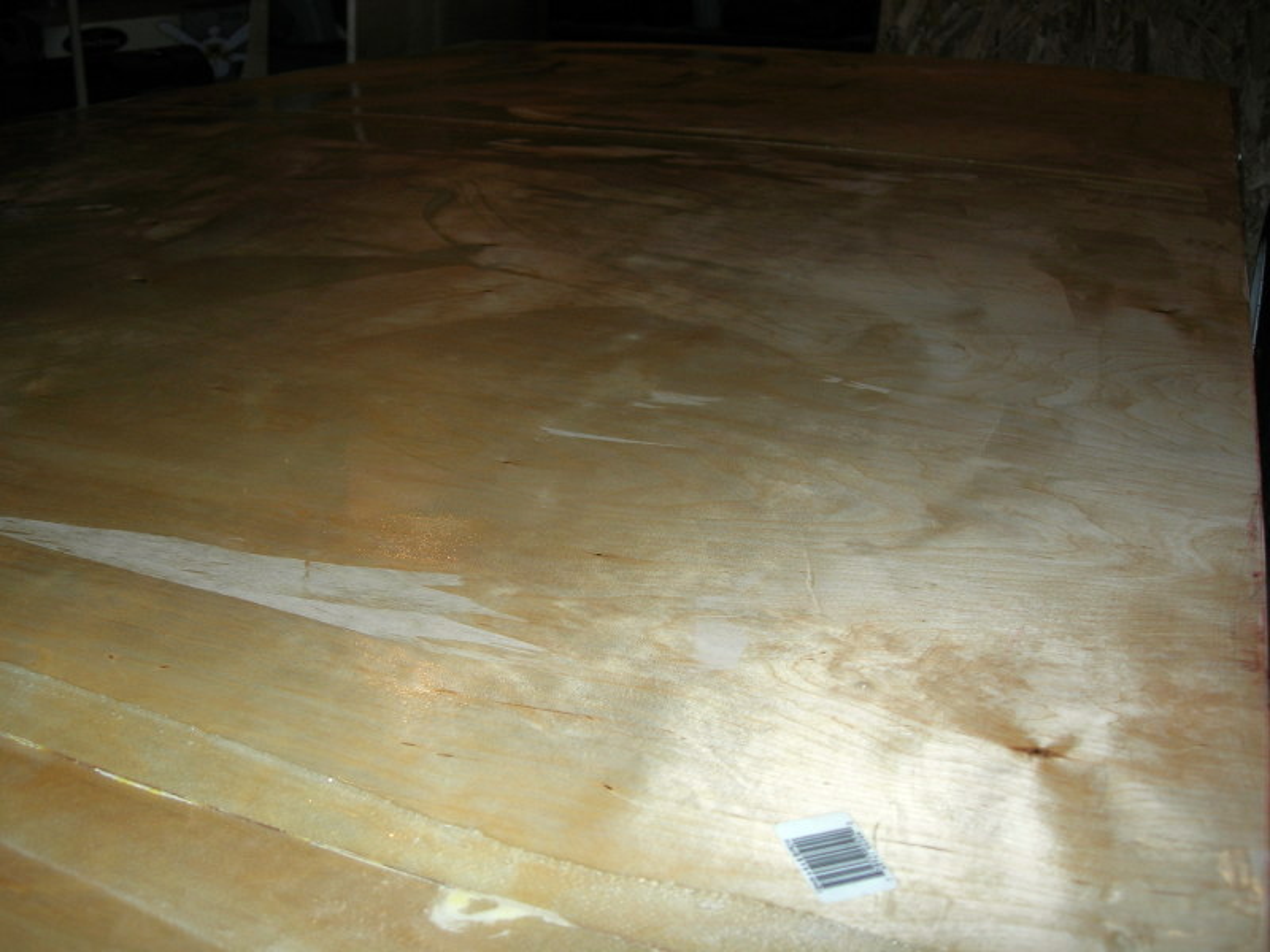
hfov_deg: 49.0
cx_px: 635
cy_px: 476
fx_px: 1394
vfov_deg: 37.7
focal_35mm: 38
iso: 64
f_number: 2.8
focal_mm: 7.8
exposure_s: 1/60.1
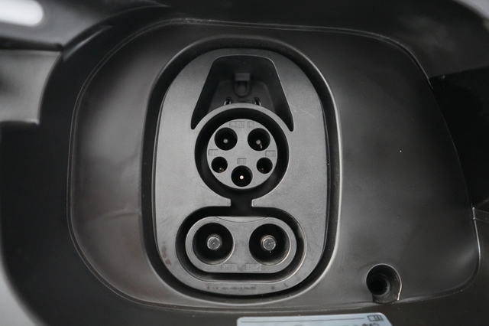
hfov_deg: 65.5
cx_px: 244
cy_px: 163
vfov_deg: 46.4
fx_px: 380
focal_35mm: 28
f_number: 2.8
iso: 12800
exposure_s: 1/60
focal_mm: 28
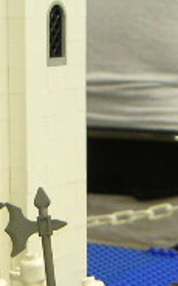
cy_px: 337
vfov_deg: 13.9
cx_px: 45
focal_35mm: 147
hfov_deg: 8.9
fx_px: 1145
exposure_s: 1/8
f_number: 2.9
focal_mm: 5.3
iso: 100
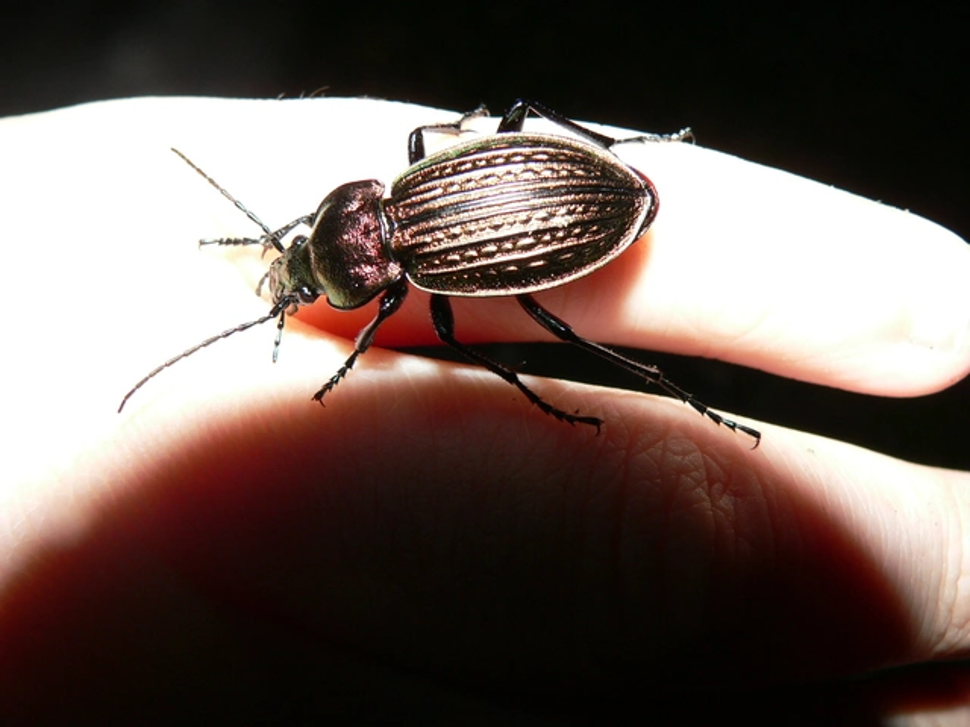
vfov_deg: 39.7
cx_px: 485
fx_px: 1009
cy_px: 364
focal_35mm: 36
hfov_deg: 51.4
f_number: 4
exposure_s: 1/60
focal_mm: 6
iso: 100
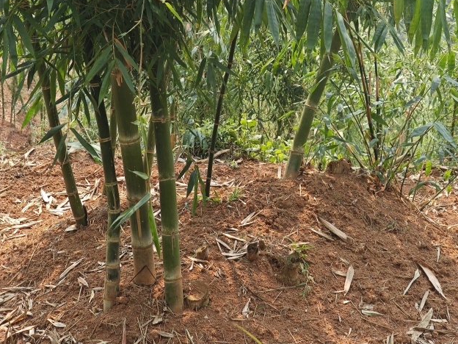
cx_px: 208
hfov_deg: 32.7
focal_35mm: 59
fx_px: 781
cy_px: 139
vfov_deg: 24.8
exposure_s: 1/710
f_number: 1.6
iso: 50
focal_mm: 6.55
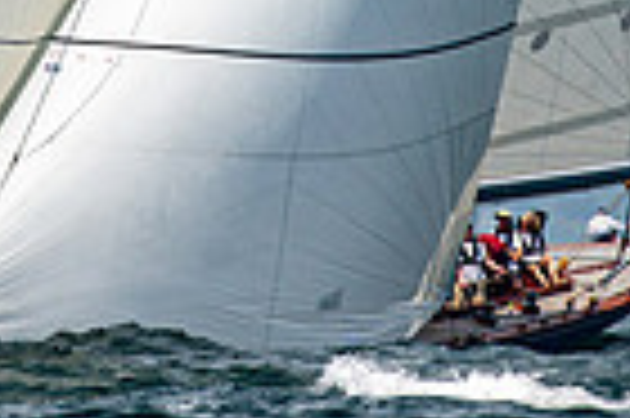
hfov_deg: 1.3
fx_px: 27565
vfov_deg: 0.9
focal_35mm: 1577
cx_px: 144
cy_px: -256
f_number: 5
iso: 400
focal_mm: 380
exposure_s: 1/4000
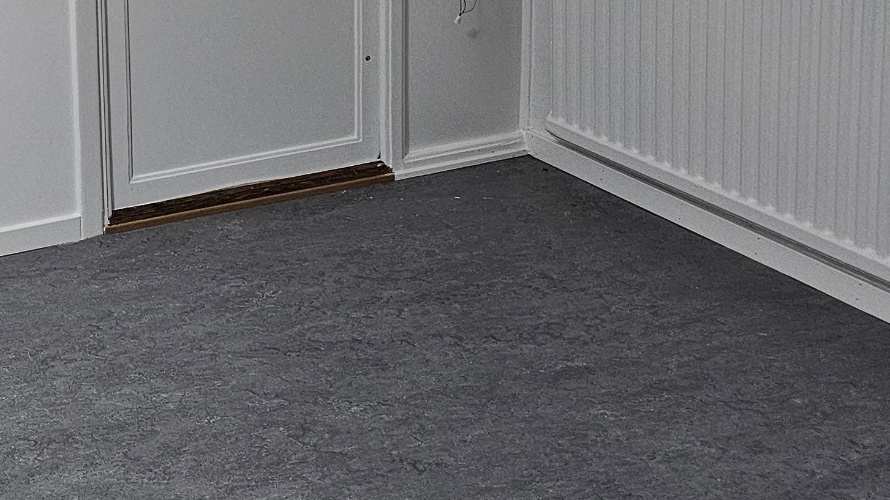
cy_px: -152
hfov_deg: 25.9
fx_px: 1628
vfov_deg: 16.5
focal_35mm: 69
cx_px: -282
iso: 500
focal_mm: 6.3
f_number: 1.7
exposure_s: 1/100
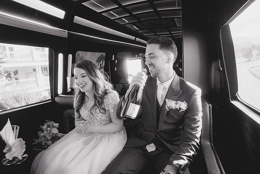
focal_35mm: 20
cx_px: 130
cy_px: 87
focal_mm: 18
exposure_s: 1/320
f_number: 2.8
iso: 3200
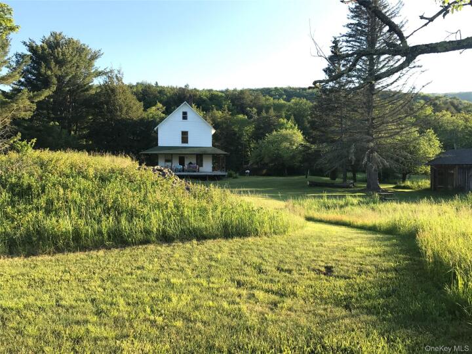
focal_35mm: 28
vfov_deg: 49.7
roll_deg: -1.1
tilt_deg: -0.2
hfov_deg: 63.4
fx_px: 382
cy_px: 177
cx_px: 236
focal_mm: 3.99
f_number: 1.8
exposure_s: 1/499
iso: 20
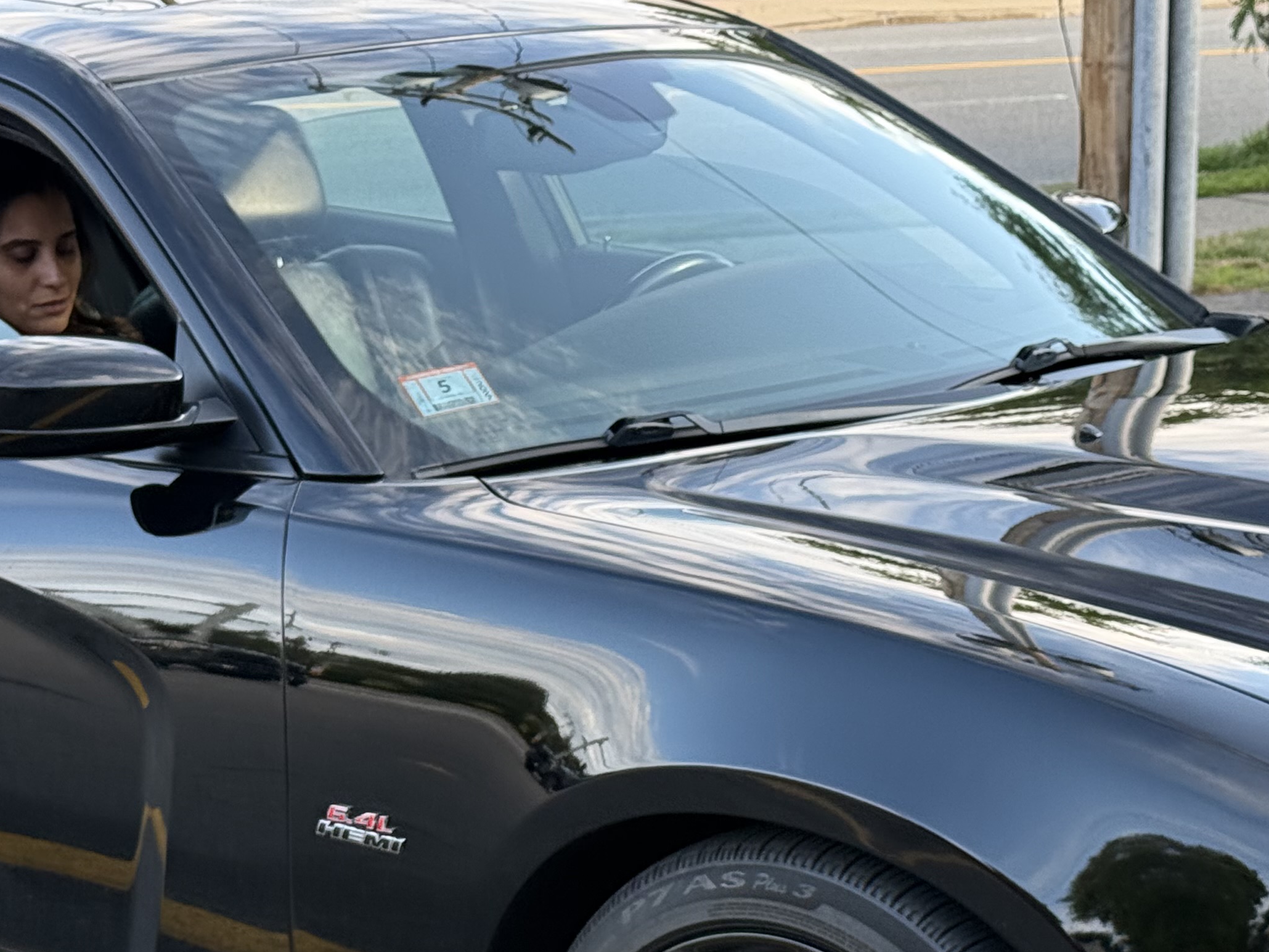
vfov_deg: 15.6
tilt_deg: -15.8
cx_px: 509
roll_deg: +1.9
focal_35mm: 94
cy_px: 786
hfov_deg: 20.8
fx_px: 3446
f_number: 1.78
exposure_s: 1/437
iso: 80
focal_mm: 6.76
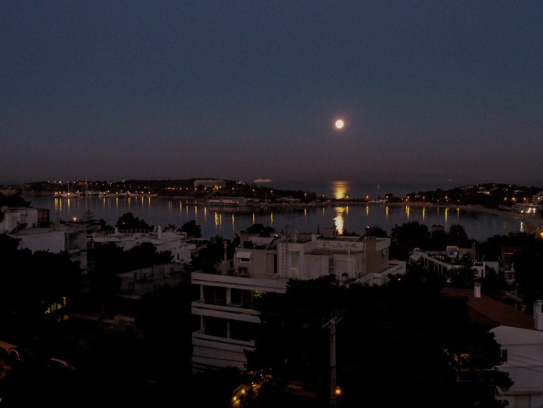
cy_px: 204
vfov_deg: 40.7
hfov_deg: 52.6
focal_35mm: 35
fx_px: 549
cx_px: 272
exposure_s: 1/5
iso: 800
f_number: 3.5
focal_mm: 5.7
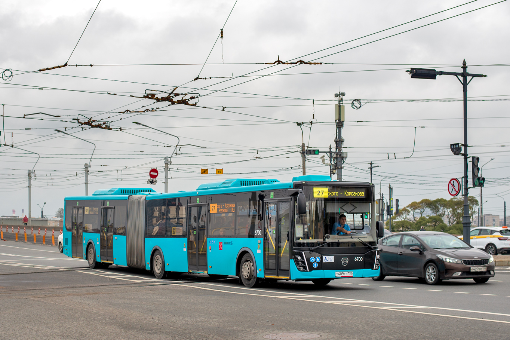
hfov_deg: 36.2
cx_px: 240
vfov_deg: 24.6
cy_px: 180
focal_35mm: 55
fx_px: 779
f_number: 6.3
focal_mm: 50
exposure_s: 1/320
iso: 160
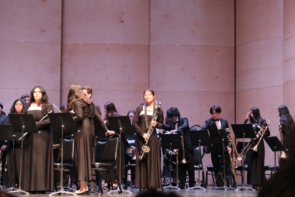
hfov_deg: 24.5
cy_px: 98
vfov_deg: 16.5
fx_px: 680
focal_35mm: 83
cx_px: 148
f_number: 4
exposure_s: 1/110
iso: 6400
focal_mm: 55
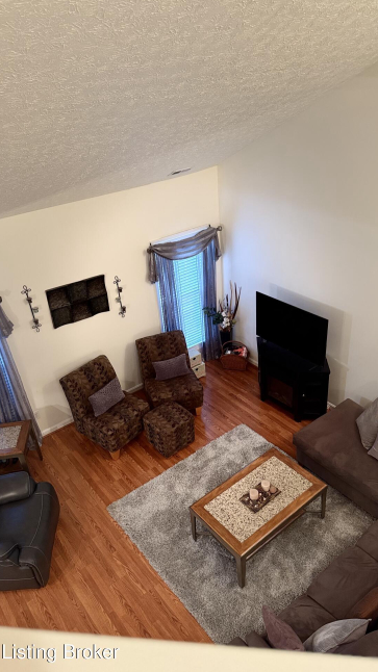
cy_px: 337
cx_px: 197
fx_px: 481
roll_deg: +4.5
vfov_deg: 69.9
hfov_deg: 42.9
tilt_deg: -30.4
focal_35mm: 27
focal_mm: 6.76
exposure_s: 1/40
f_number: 1.78
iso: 640
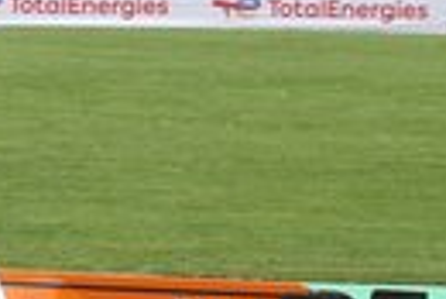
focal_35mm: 369
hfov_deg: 5.6
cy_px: 467
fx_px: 4577
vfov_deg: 3.7
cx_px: -45
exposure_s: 1/800
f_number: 4
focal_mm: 39.42
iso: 250
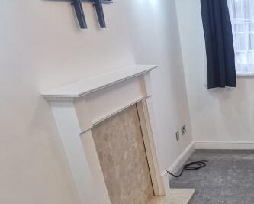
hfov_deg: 33.6
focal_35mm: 48
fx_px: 361
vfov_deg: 28.8
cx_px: 281
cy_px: 219
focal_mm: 2.35
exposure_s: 1/50
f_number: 2.2
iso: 250
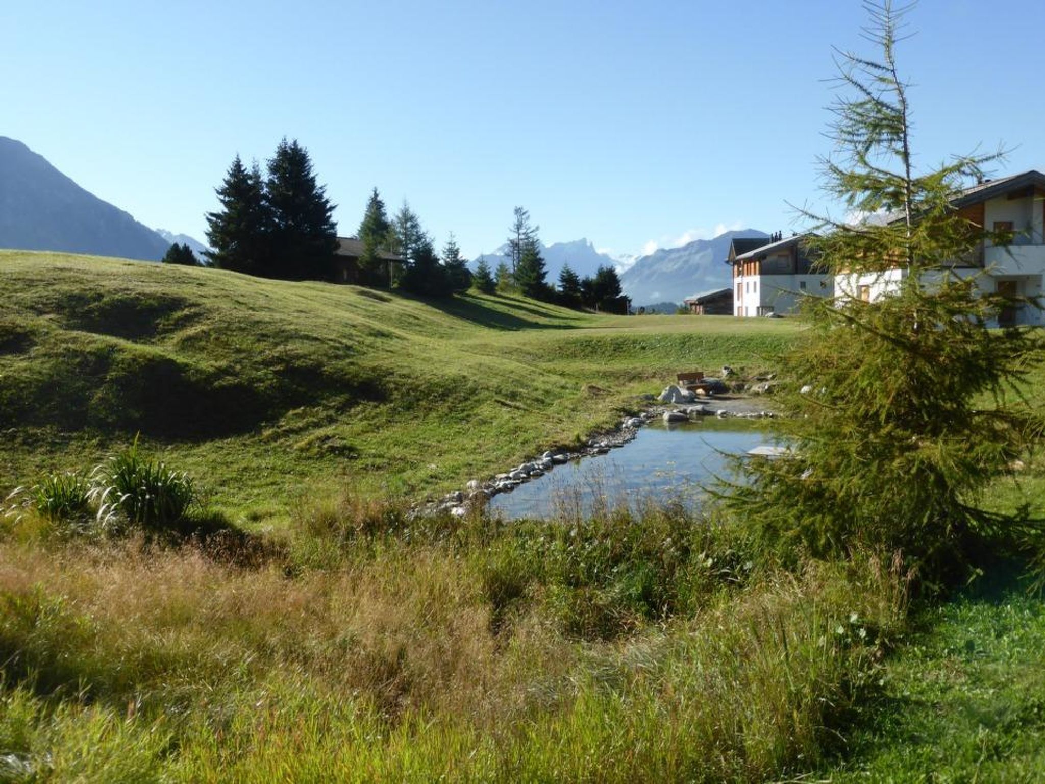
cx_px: 522
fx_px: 1057
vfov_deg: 40.7
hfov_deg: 52.6
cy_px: 392
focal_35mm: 35
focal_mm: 6.1
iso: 100
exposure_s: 1/640
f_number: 3.7
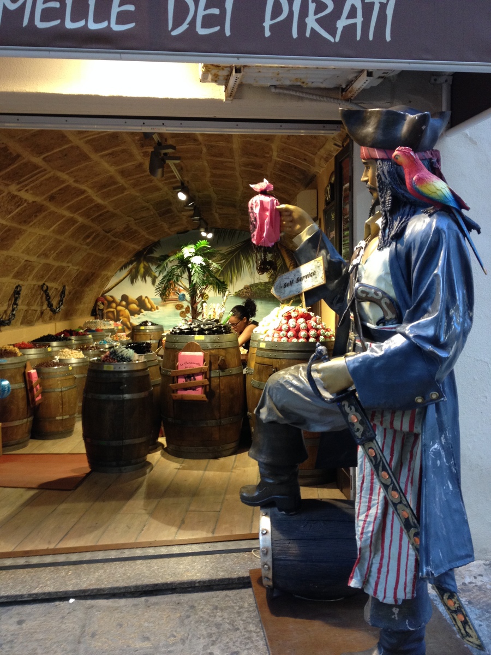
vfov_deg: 52.6
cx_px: 246
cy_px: 328
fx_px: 662
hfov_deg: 40.7
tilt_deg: -5.3
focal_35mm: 35
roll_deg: +2.6
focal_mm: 4.28
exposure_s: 1/20
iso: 125
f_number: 2.4
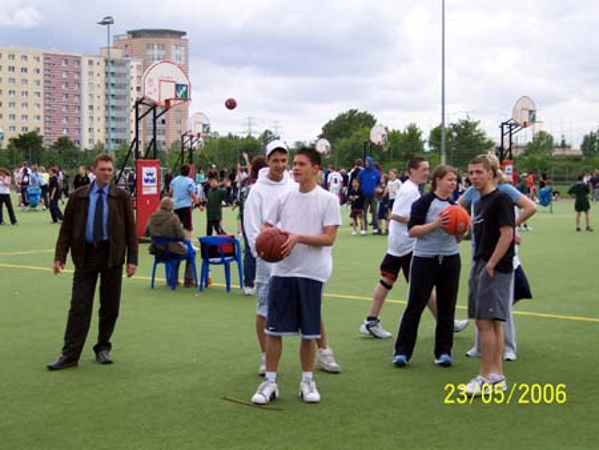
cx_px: 300
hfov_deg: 30.7
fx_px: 1091
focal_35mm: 63
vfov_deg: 23.3
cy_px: 225
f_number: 3.4
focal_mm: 13.3
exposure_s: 1/500
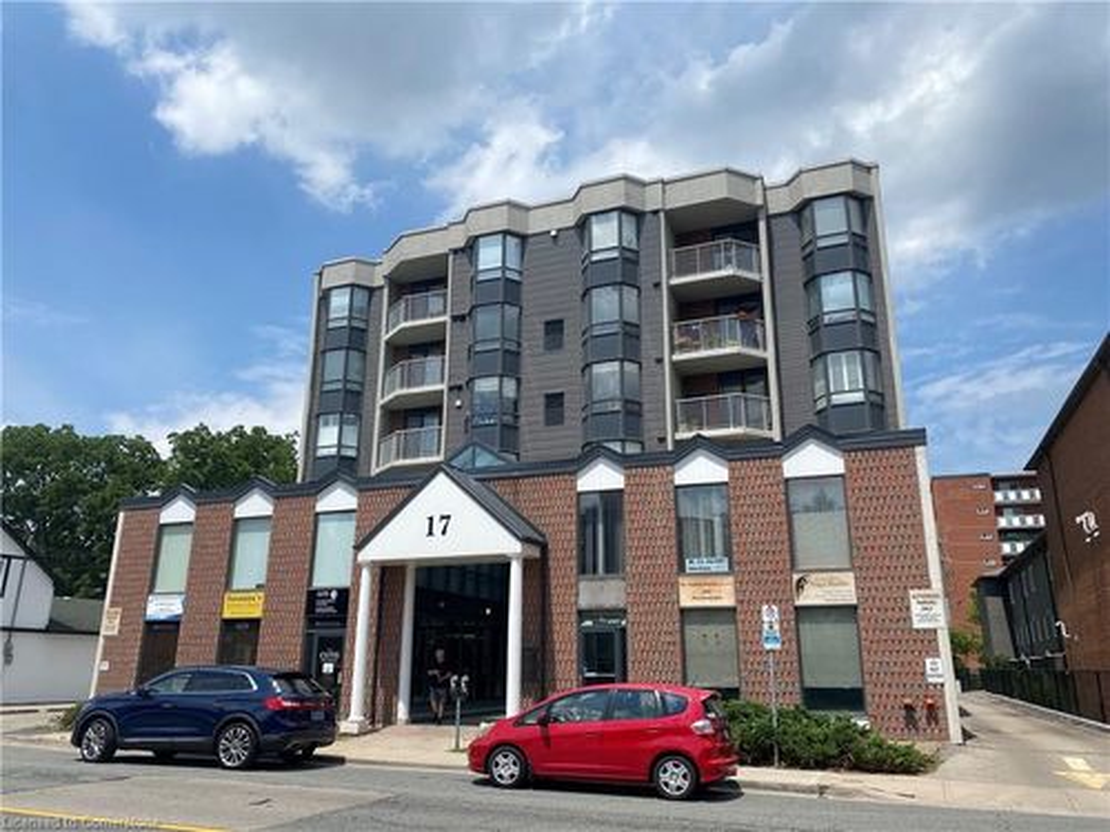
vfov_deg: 53.1
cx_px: 555
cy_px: 416
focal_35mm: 26
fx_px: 834
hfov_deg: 67.3
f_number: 1.8
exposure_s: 1/4444
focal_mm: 4.25
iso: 32
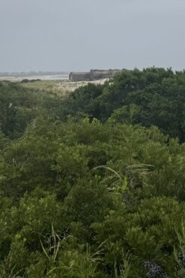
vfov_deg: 28.6
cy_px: 55
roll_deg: +1.1
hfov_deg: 18.2
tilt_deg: +1.5
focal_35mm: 69
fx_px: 531
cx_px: 252
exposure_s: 1/5348
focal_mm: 6.76
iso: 80
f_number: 1.78
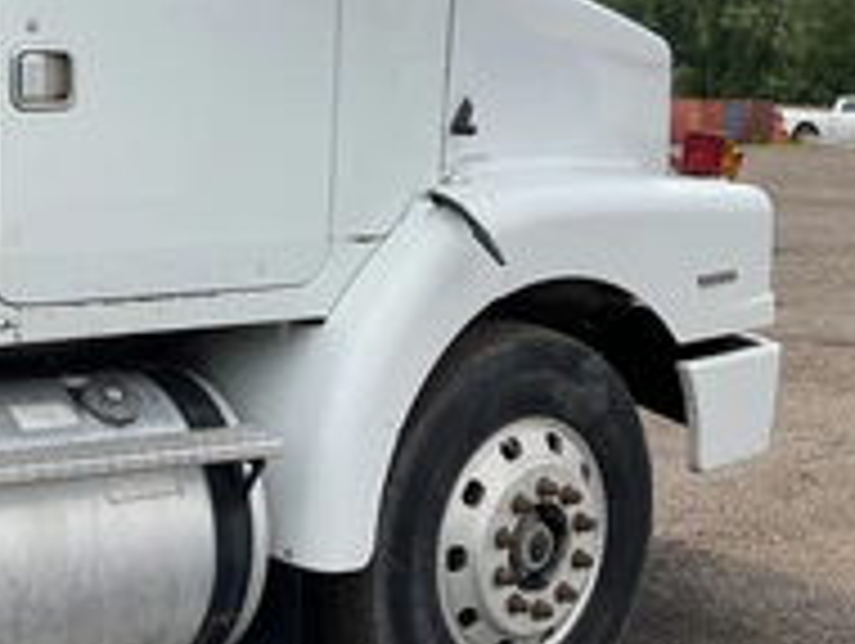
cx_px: 104
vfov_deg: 24.0
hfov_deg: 30.4
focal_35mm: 61
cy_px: 239
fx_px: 1509
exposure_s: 1/1786
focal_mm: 3
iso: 25
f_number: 1.8
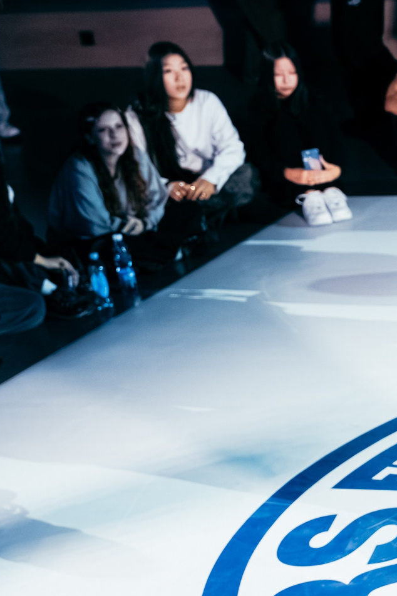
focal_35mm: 113
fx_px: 1870
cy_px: 355
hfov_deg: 11.2
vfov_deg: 18.1
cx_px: 742
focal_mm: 42
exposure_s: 1/800
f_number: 2.8
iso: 3200
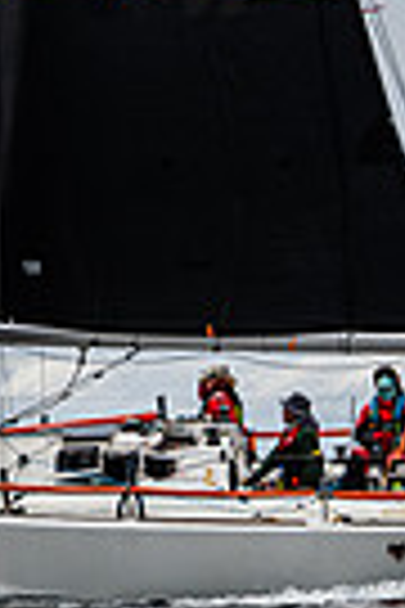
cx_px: 81
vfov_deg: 5.8
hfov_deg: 3.9
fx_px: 5906
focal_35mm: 350
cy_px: -311
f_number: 7.1
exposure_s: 1/3200
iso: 640
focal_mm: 105
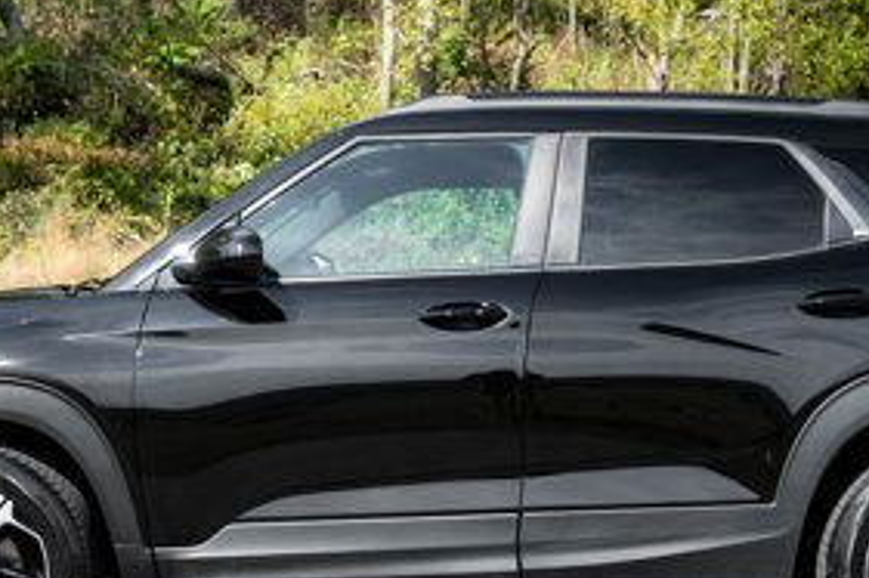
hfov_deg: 27.7
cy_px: 391
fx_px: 1761
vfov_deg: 18.6
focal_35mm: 73
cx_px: 479
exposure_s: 1/1250
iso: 640
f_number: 5
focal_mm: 32
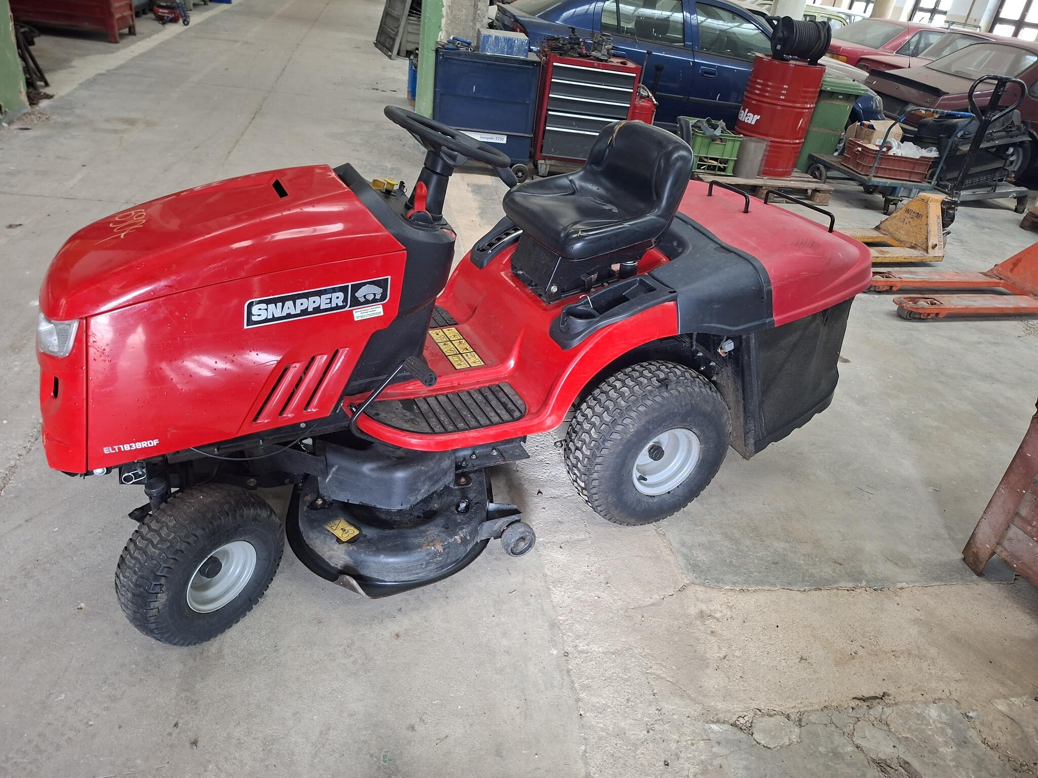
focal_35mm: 23
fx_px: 690
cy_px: 389
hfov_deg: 73.9
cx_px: 519
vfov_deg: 58.9
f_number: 1.8
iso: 400
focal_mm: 5.54
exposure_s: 1/33
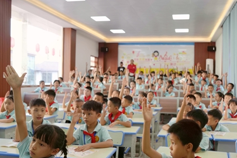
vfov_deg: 35.9
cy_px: 89
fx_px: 244
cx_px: 145
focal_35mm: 37
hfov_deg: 51.5
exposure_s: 1/160
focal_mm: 25
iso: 640
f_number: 4
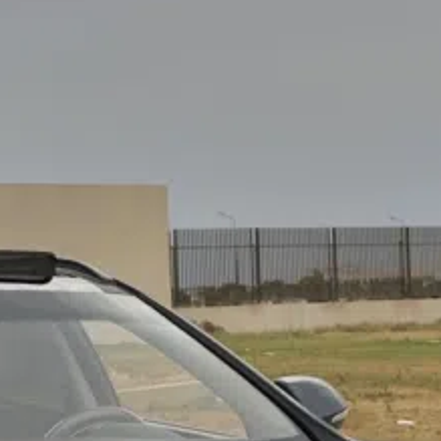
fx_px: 894
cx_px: 85
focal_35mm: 62
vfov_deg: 27.6
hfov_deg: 27.2
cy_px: 276
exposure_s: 1/1198
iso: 80
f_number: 1.78
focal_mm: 6.86
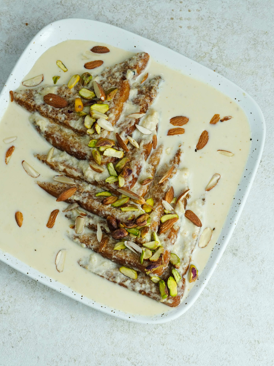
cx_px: 99
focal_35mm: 98
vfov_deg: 20.1
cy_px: 183
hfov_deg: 15.1
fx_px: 1031
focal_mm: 45
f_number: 7.1
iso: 320
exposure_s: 1/50
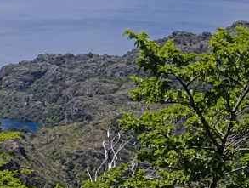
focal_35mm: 125
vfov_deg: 11.8
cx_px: 220
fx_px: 901
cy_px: 7
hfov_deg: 15.6
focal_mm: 6.14
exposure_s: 1/965
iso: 50
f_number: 1.6
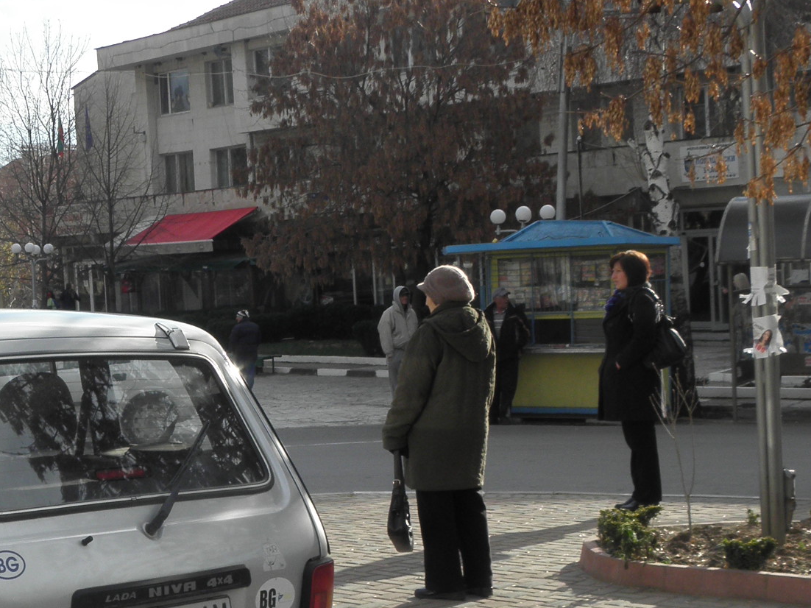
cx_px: 56
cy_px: 420
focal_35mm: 79
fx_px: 1850
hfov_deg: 23.9
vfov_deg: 18.6
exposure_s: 1/200
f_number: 5.6
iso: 64
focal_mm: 6.07
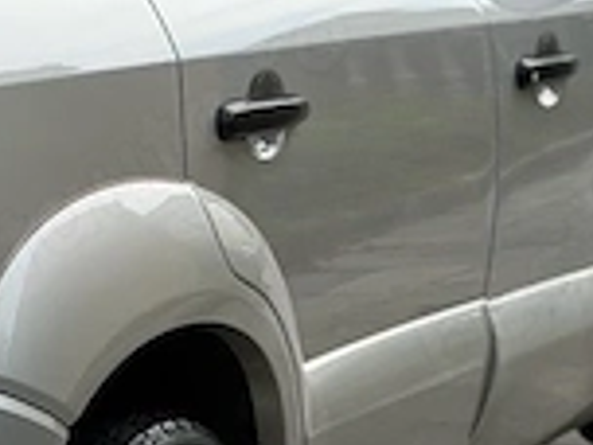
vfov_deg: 7.9
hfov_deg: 10.1
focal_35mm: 189
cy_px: 219
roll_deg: +1.1
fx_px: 3238
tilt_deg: -8.4
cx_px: -281
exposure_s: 1/1285
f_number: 1.78
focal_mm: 6.76
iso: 64
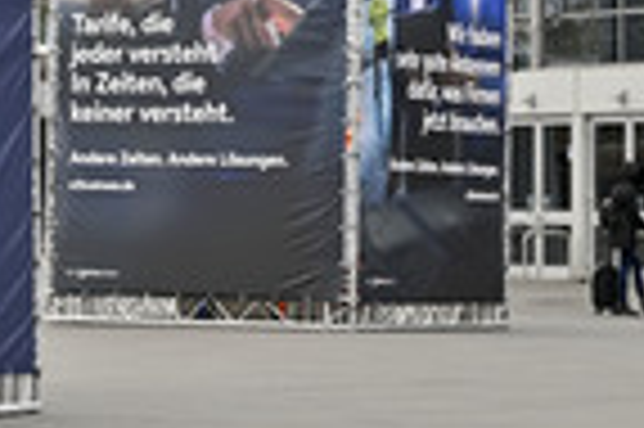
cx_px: -214
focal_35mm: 221
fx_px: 3949
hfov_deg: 9.2
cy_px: 5
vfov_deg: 6.2
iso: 100
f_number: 2.8
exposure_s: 1/250
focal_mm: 70
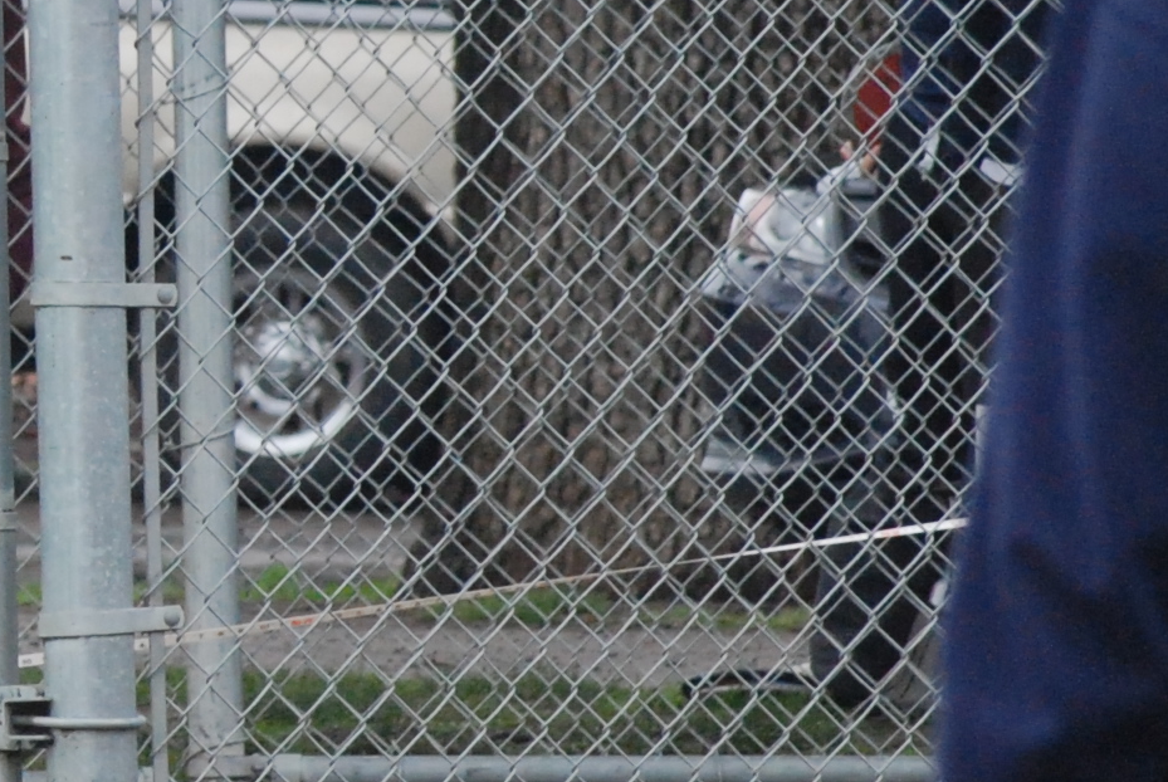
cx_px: -758
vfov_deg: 1.8
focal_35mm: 781
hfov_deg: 2.6
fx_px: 25373
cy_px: 172
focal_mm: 125
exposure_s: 1/800
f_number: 7.1
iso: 1000
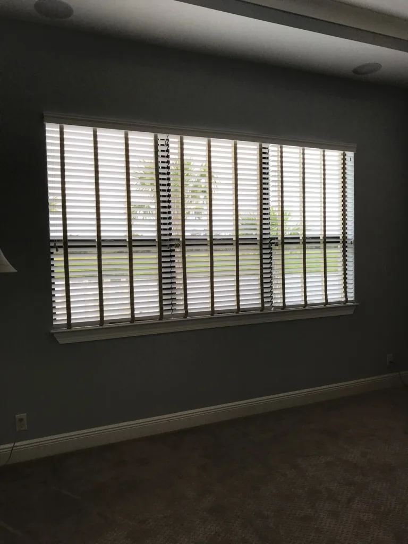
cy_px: 272
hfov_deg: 49.7
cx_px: 204
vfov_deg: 63.4
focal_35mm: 28
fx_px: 440
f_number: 1.8
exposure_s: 1/280
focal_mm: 3.99
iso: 20
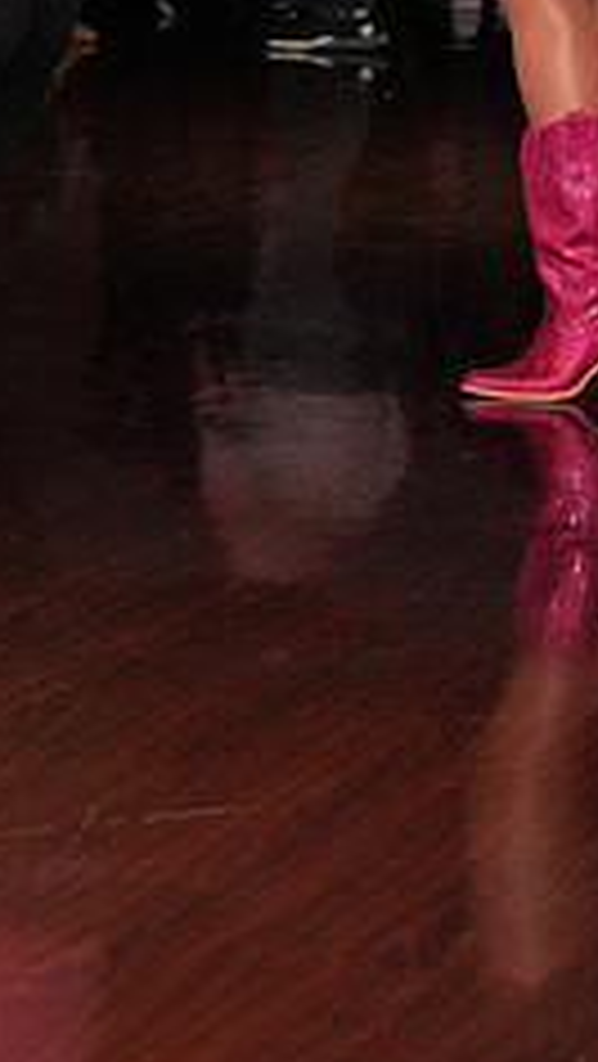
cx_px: 196
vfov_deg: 14.2
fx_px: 4138
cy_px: -176
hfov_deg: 8.3
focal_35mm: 147
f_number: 4
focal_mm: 57
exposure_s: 1/200
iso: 4000
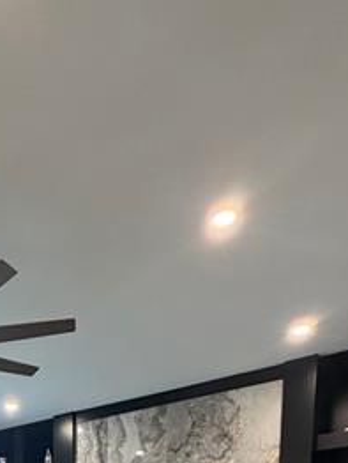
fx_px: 549
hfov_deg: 32.6
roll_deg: +1.4
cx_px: 7
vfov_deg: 31.1
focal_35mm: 41
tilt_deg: -7.6
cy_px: 649
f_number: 2.2
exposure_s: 1/60
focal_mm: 2.22
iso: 200
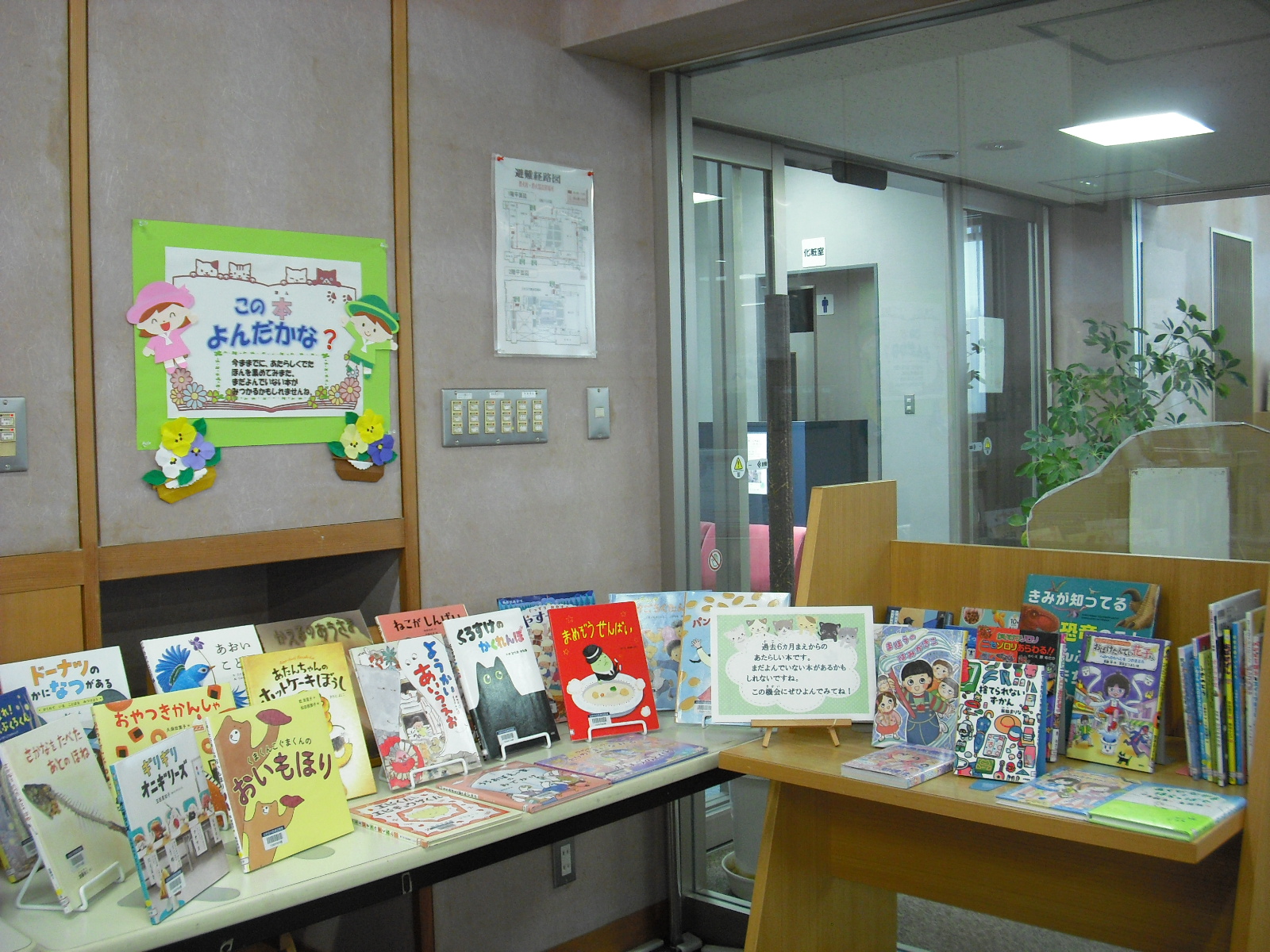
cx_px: 635
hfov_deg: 49.0
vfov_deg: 37.7
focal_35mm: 38
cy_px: 476
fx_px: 1394
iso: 200
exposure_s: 1/60
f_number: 2.8
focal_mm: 6.2
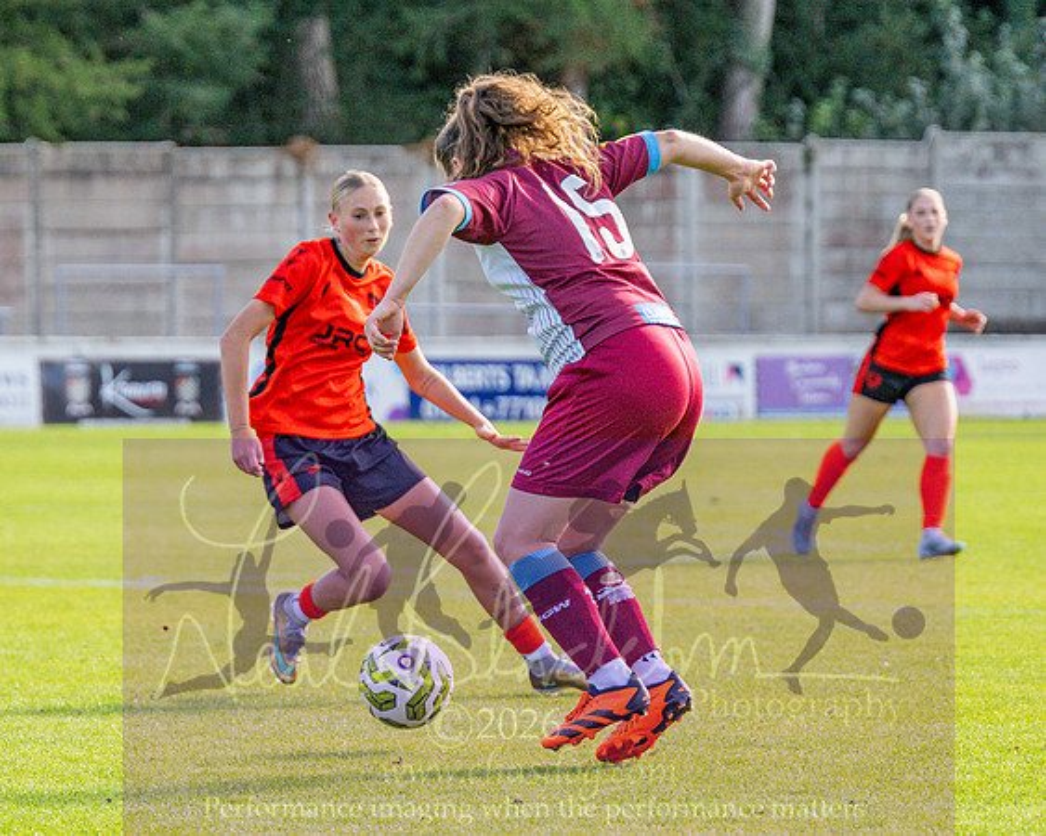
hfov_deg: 6.5
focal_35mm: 297
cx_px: 317
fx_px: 9183
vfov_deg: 5.2
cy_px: 485
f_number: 4
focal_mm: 135
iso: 125
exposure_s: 1/1600
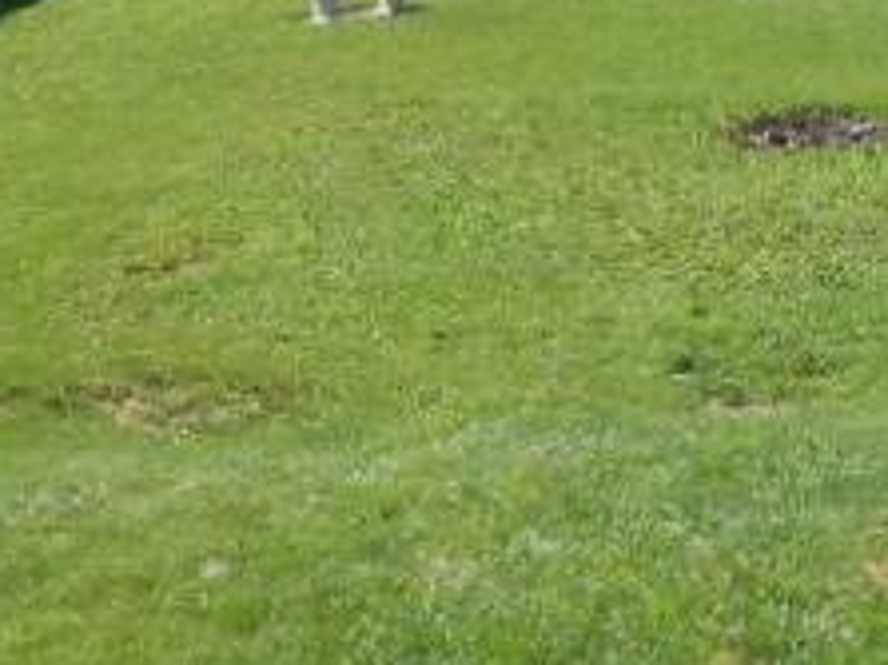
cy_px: -123
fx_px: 2205
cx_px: 780
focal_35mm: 86
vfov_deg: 16.5
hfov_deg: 22.3
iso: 80
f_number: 3.8
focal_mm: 5.3
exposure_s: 1/500
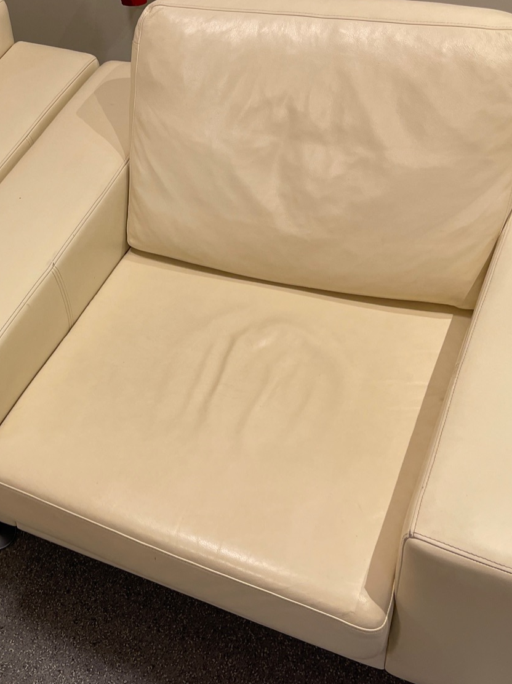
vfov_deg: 39.7
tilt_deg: -45.8
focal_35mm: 48
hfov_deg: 29.4
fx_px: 947
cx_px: 83
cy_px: 331
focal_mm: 5.1
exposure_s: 1/100
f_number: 1.6
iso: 80
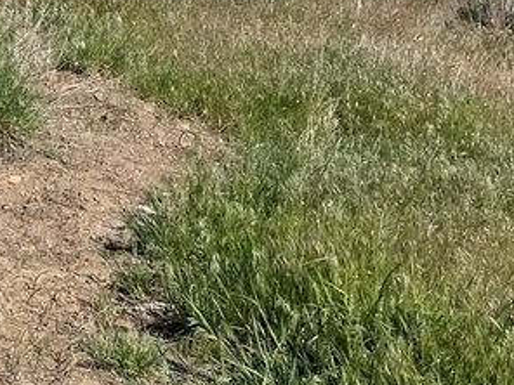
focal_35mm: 90
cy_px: -192
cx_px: -94
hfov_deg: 20.4
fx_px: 1336
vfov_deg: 15.2
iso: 32
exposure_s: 1/4651
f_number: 1.6
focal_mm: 4.2
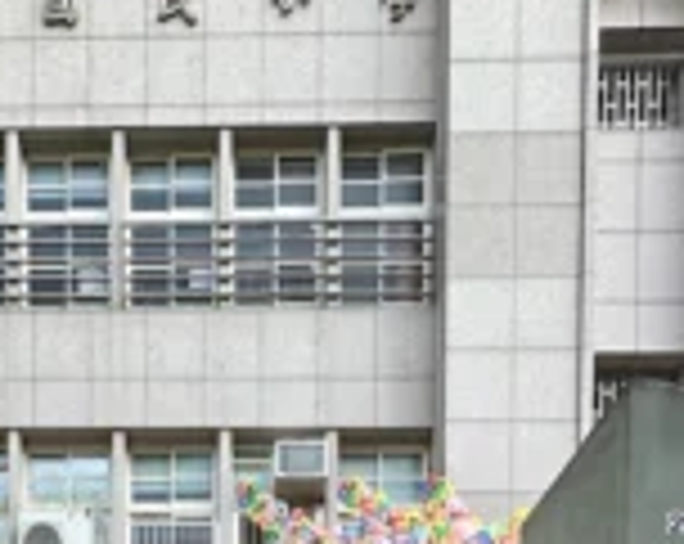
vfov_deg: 36.6
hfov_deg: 46.4
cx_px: 94
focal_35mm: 36
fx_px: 727
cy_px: 553
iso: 40
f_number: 2.2
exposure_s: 1/292
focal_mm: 2.22
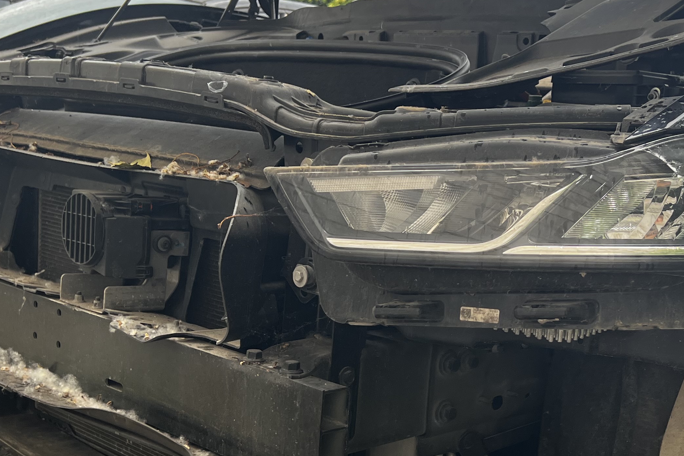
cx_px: 450
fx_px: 988
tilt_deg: -12.1
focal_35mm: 52
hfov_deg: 37.8
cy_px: 304
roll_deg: -6.3
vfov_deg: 25.9
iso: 80
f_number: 1.5
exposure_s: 1/121
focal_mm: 5.7
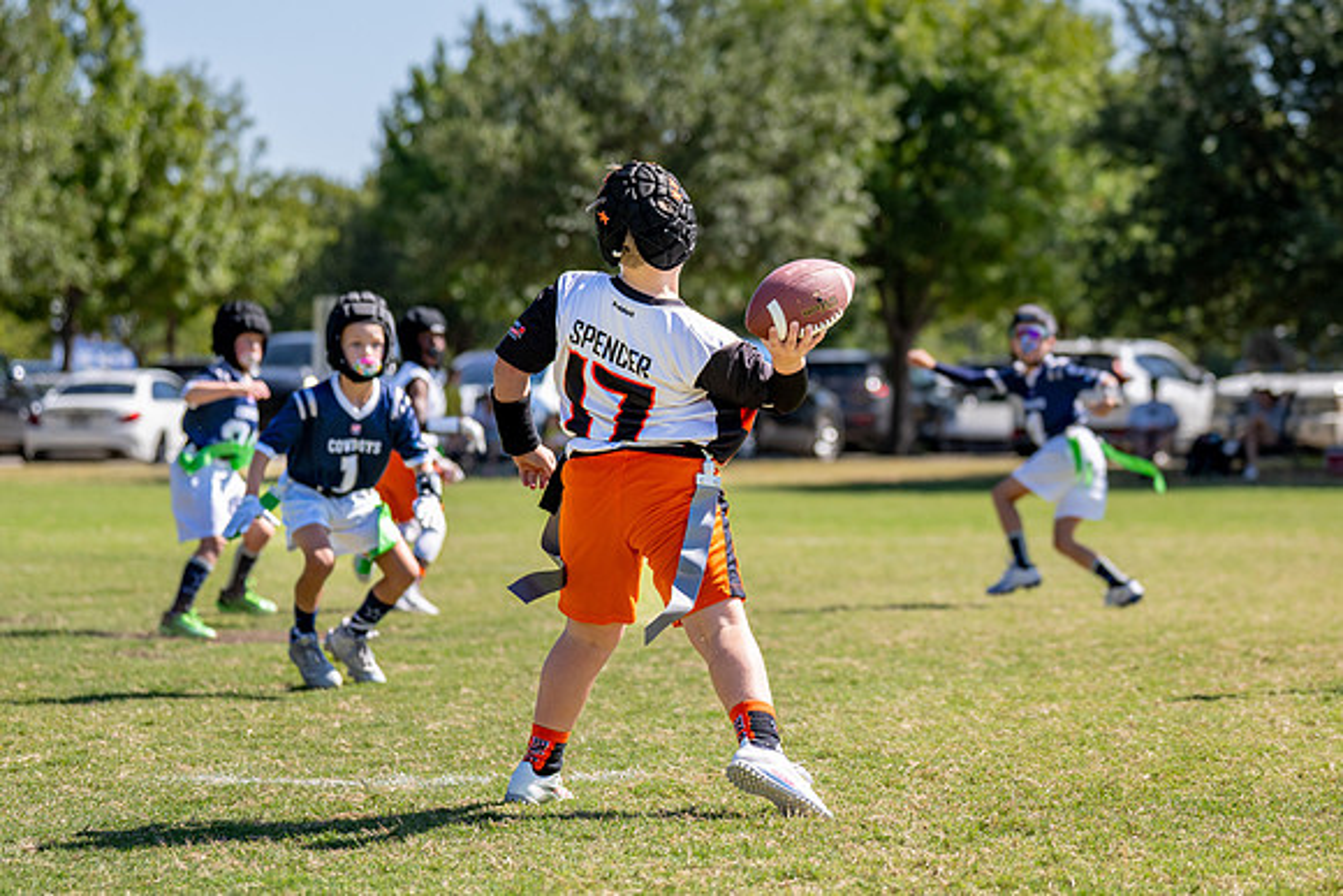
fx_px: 4280
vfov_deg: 11.9
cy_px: 366
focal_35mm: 115
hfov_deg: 17.8
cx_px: 777
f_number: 2.8
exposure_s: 1/2000
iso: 160
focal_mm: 79
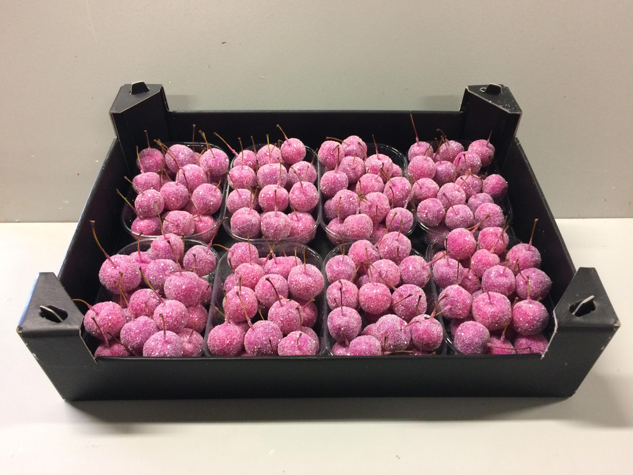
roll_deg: -0.5
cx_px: 316
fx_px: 530
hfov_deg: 61.7
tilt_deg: -30.7
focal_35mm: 29
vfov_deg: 48.2
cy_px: 238
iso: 250
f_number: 2.2
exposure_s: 1/33
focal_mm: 4.15
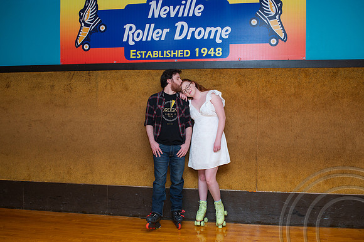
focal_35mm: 38
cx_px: 182
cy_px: 128
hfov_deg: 51.3
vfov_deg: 35.4
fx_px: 379
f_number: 3.2
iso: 1000
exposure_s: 1/200
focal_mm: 35
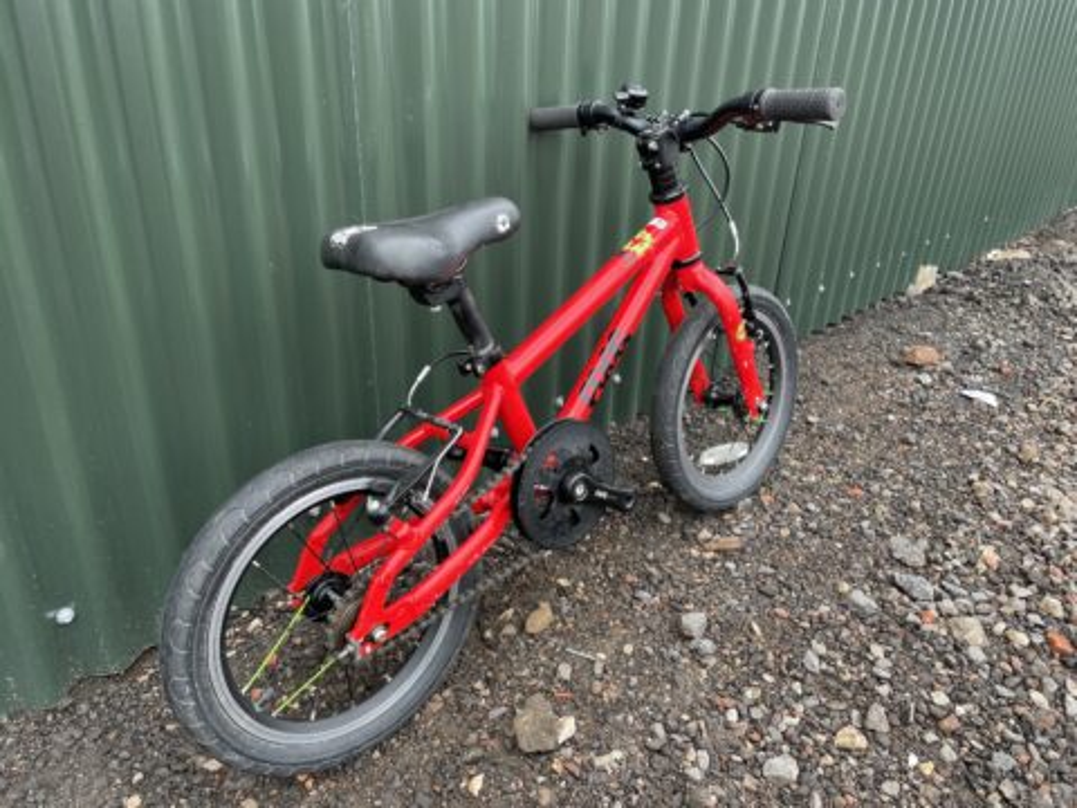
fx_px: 809
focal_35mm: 26
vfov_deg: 53.1
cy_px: 404
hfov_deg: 67.3
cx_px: 538
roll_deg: -1.5
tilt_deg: -25.9
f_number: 1.6
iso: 32
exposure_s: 1/237
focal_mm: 4.2
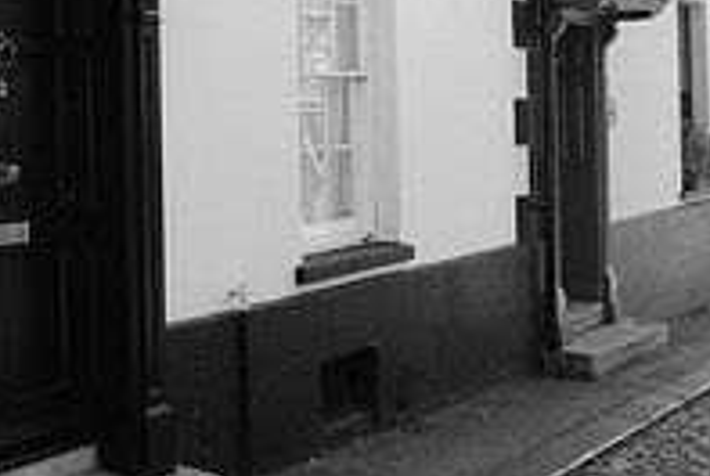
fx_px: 988
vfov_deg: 26.7
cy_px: 121
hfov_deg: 35.7
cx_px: 0
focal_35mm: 50
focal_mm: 11
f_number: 9
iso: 640
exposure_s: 1/125
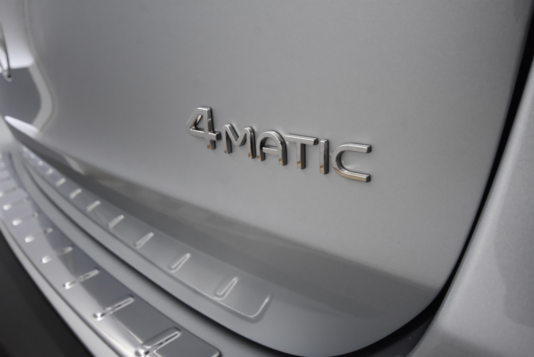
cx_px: 267
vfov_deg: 43.7
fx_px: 445
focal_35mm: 30
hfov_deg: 61.9
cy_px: 178
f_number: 5.6
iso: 1250
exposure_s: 1/60
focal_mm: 20
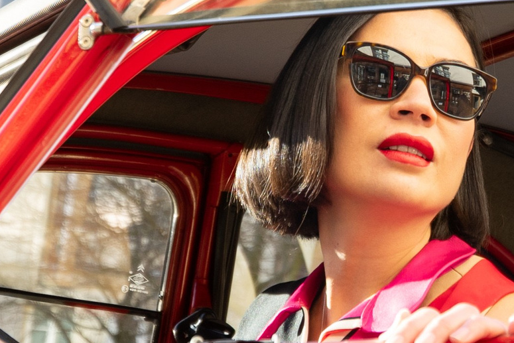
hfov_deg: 13.4
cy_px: -32
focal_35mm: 152
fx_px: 2170
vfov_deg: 9.0
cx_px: 419
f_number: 4
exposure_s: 1/160
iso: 100
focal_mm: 31
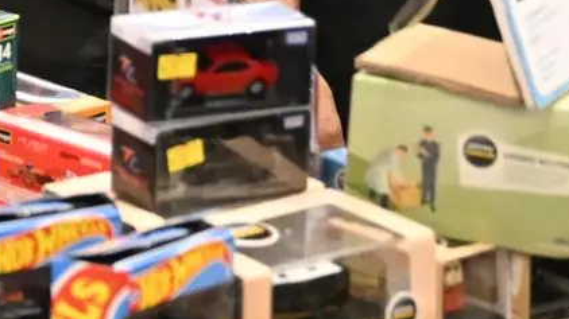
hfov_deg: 6.9
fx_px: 4449
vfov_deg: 4.0
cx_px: -847
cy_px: -651
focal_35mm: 295
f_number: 3.5
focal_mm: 48
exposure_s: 1/160
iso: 3200
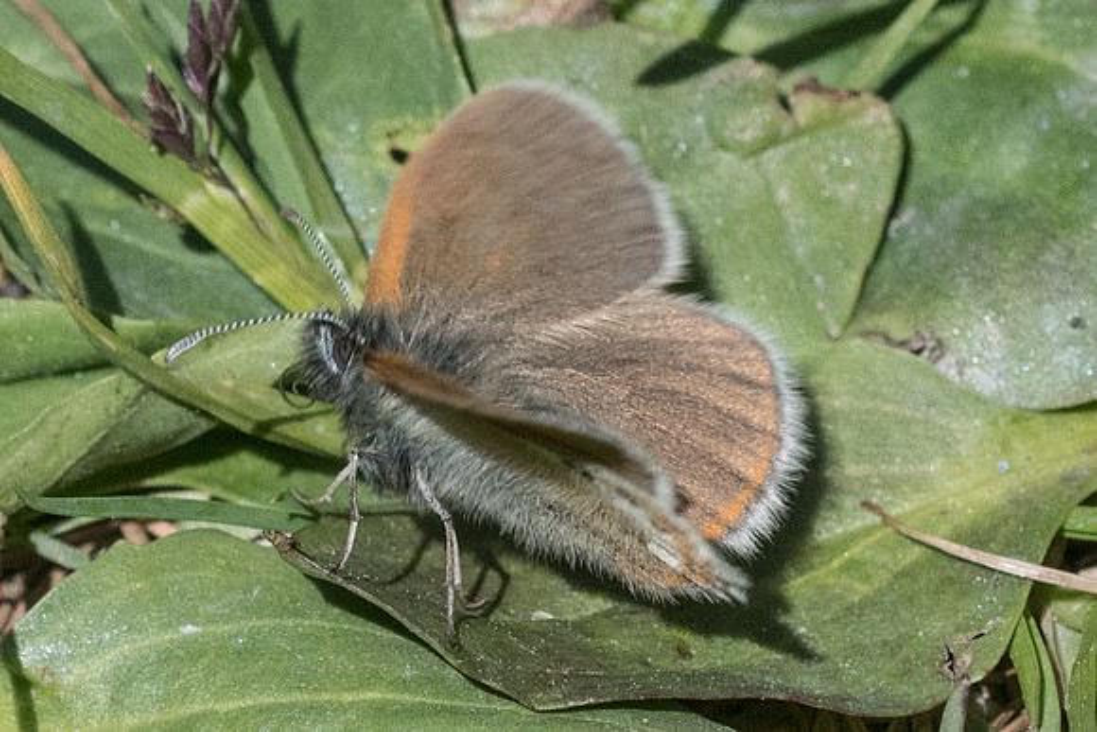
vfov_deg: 1.9
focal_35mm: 707
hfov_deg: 2.9
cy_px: 532
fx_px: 21537
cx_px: 633
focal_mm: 150
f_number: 10
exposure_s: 1/4000
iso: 1600
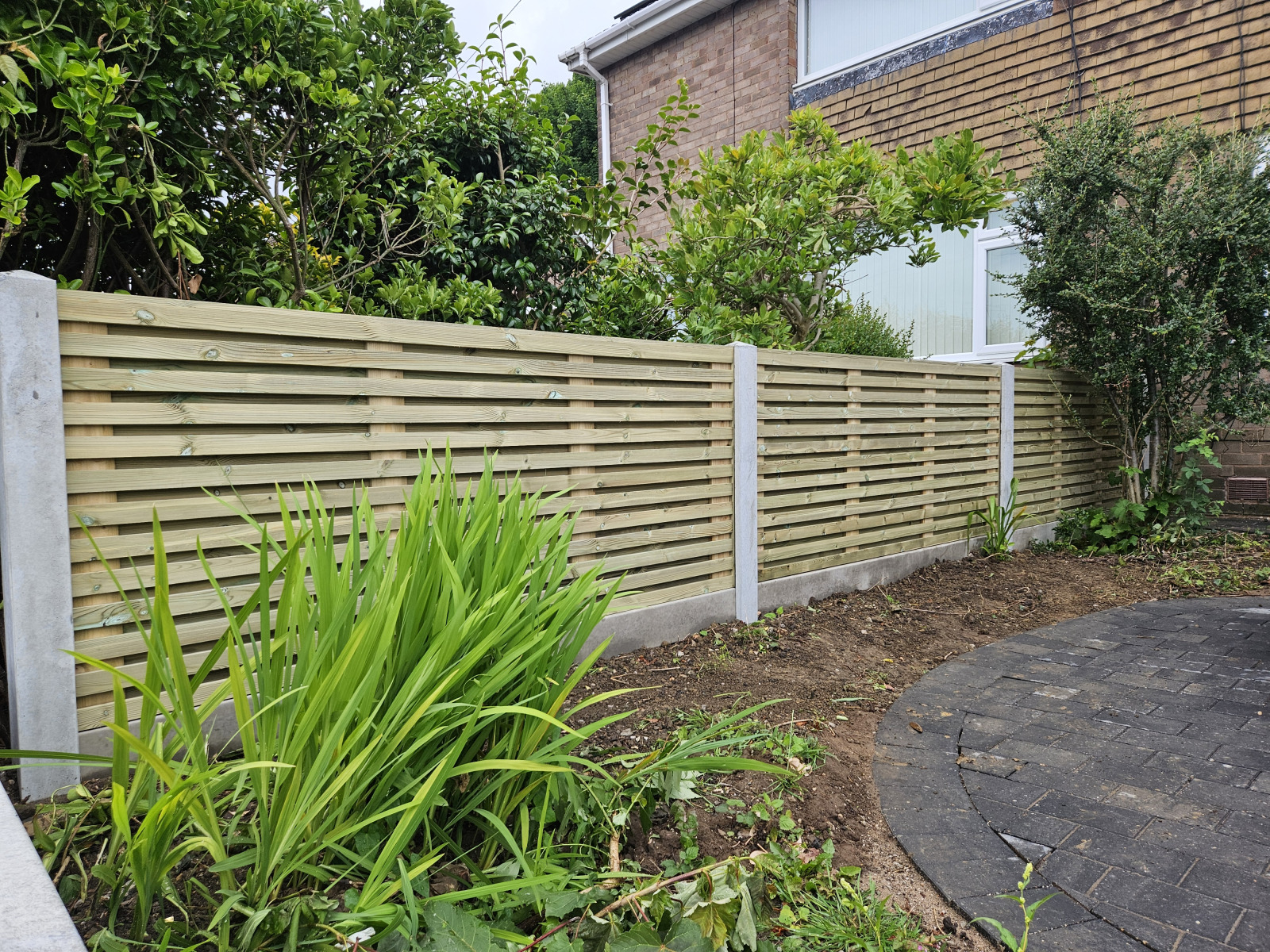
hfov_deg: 73.9
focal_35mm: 23
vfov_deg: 58.9
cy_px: 476
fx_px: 844
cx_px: 635
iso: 40
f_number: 1.8
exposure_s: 1/440
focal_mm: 5.4
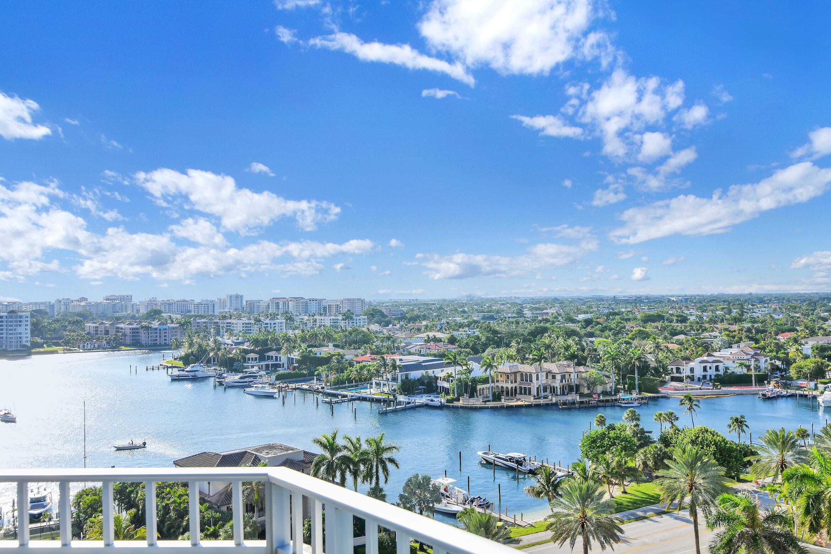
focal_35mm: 28
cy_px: 277
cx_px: 416
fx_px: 646
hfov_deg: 65.5
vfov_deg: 46.4
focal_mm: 28
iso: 400
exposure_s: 1/1000
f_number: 11
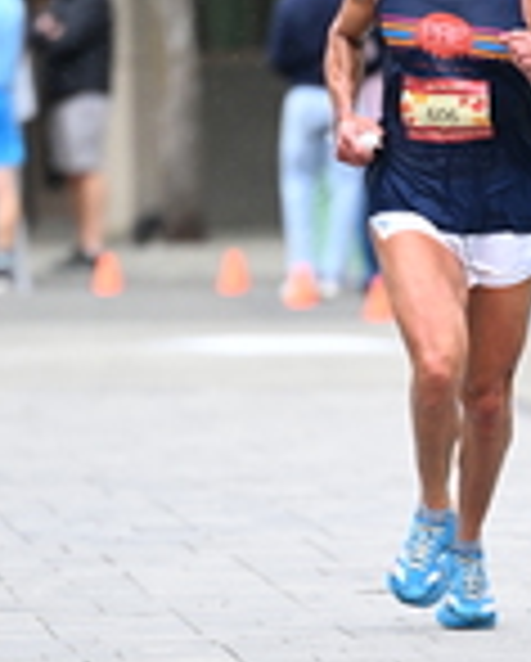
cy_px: 477
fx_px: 13782
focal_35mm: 703
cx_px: 425
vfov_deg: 2.7
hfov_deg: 2.2
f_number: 2.8
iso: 1250
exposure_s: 1/1600
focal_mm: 200
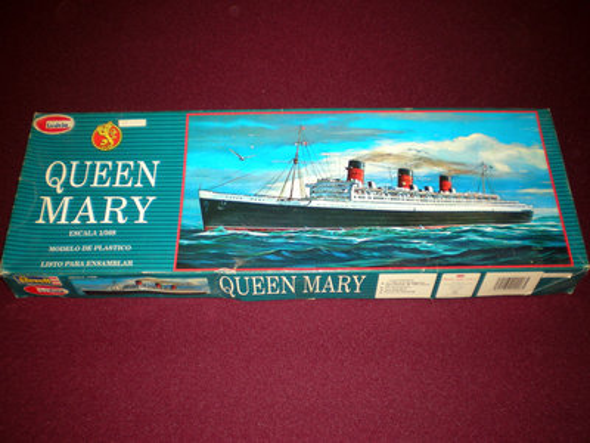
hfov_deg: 49.0
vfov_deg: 37.7
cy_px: 222
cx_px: 295
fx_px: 648
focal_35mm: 38
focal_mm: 6.3
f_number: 3.1
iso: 64
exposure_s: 1/60
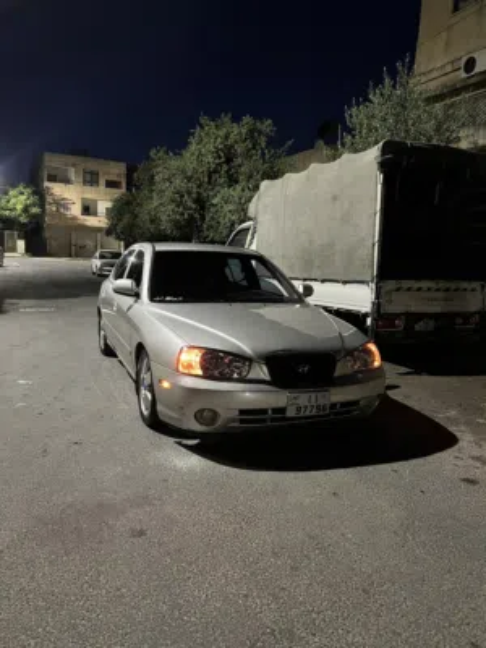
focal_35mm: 26
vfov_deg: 67.3
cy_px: 324
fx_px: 487
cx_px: 243
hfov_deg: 53.1
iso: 500
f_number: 1.5
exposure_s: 1/25
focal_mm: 5.7
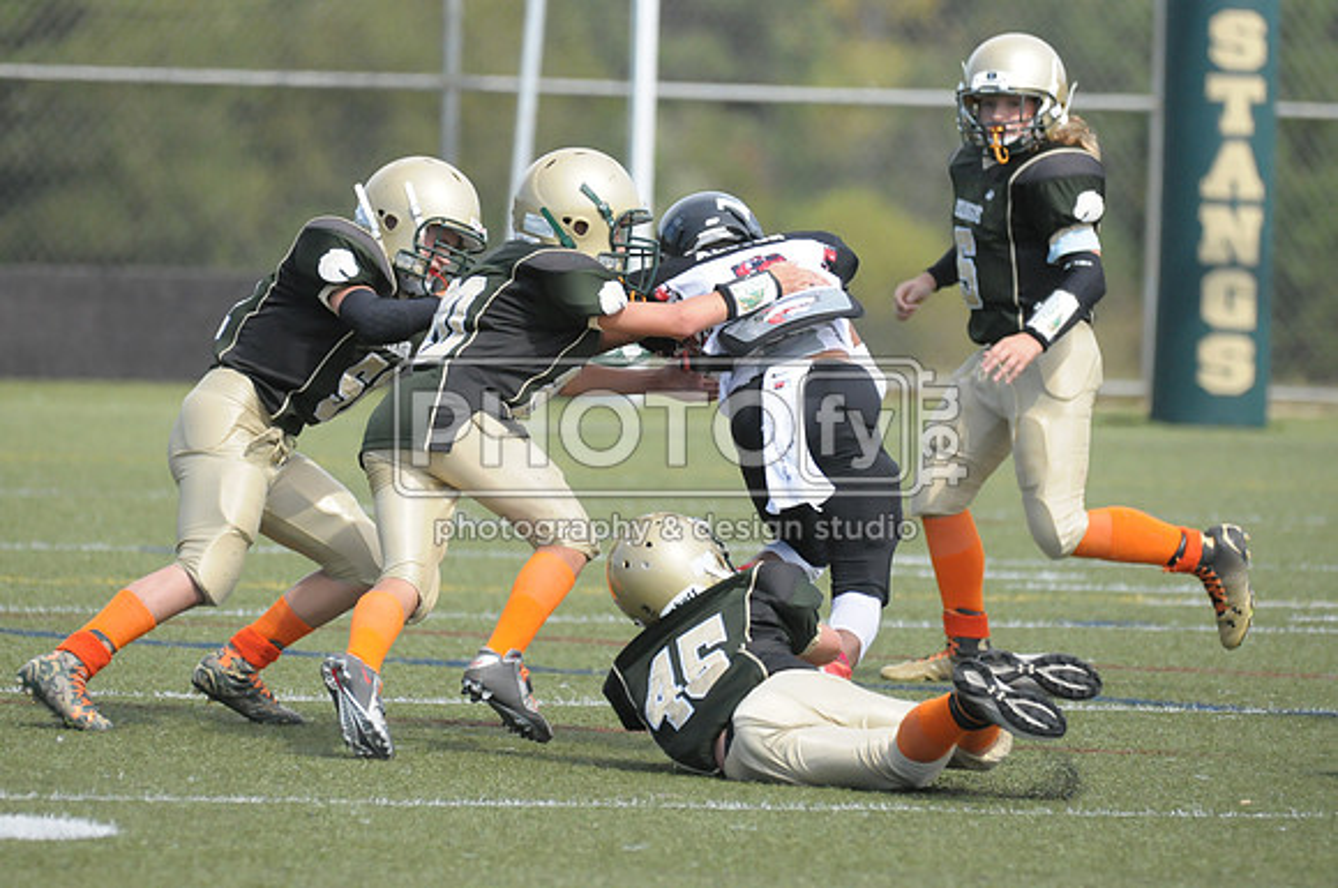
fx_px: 15588
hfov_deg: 4.9
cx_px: 669
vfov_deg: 3.3
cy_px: 444
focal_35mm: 420
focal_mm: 280
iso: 1600
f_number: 4
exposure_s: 1/6400
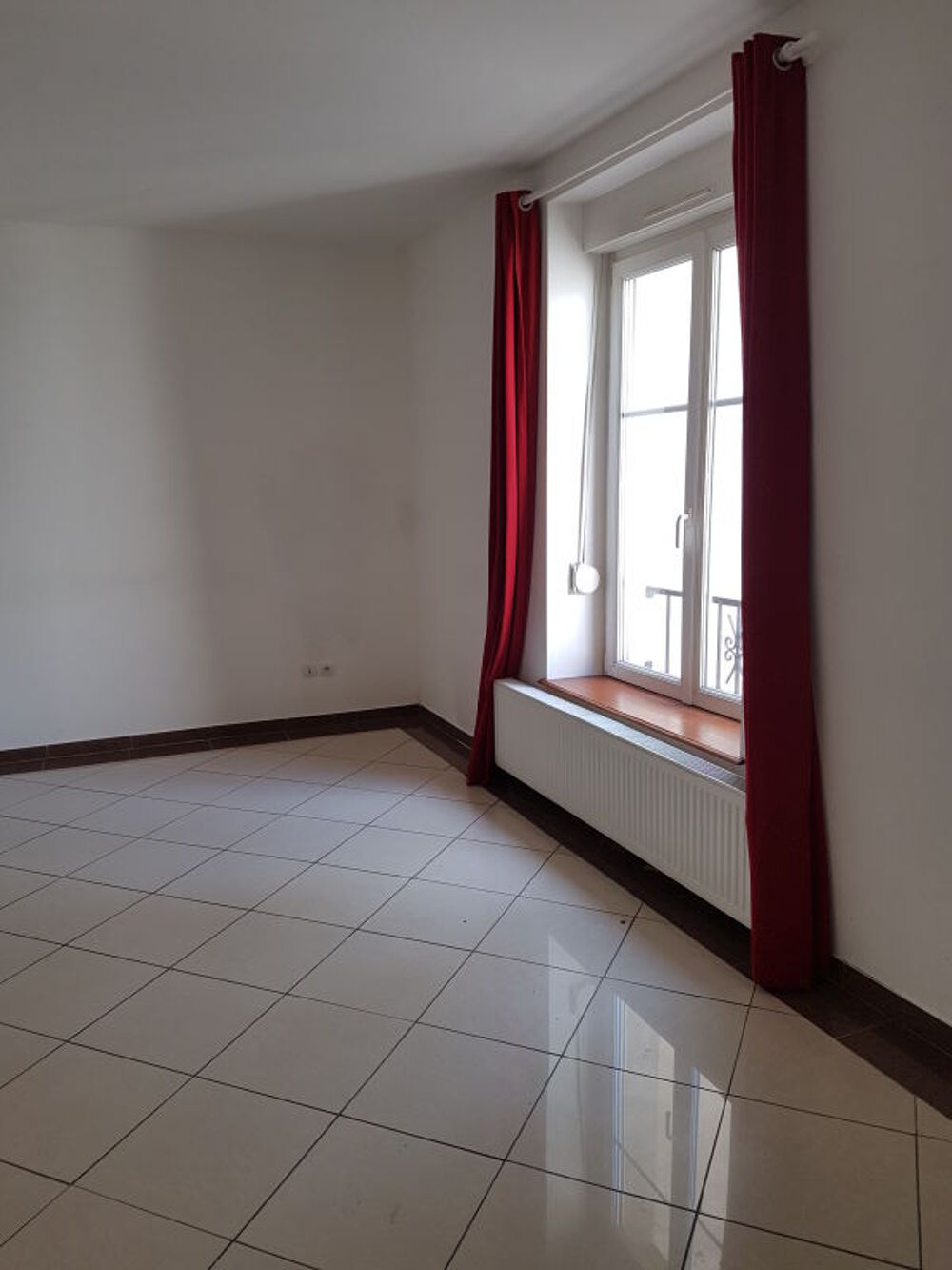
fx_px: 953
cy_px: 635
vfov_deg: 67.3
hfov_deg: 53.1
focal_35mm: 26
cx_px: 476
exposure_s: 1/100
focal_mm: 4.2
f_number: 1.7
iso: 40
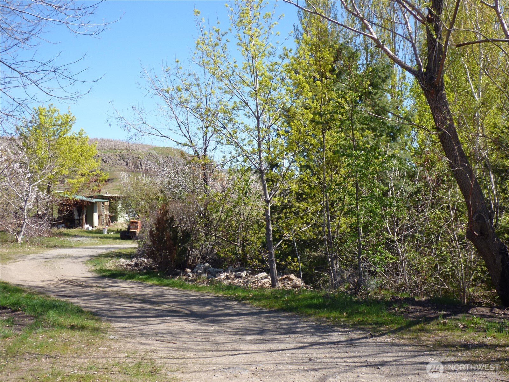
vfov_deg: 32.2
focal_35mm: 45
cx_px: 254
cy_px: 191
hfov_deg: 42.1
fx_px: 662
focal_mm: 7.79
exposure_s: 1/500
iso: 100
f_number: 3.7
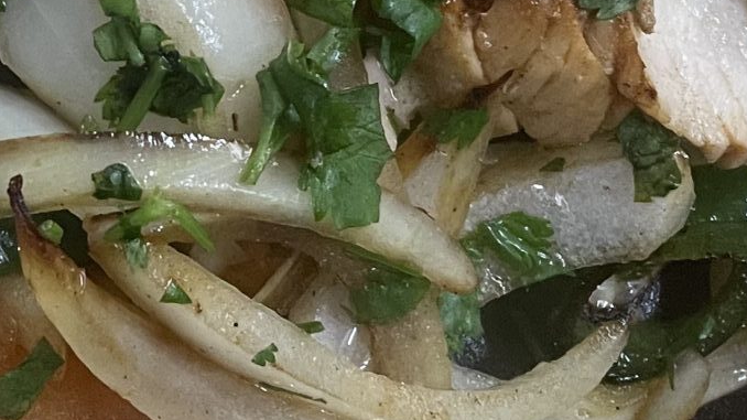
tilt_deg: -75.8
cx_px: -89
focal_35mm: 107
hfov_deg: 19.1
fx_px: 2119
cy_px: -114
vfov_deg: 11.1
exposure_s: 1/60
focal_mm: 4.2
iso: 200
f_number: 1.6
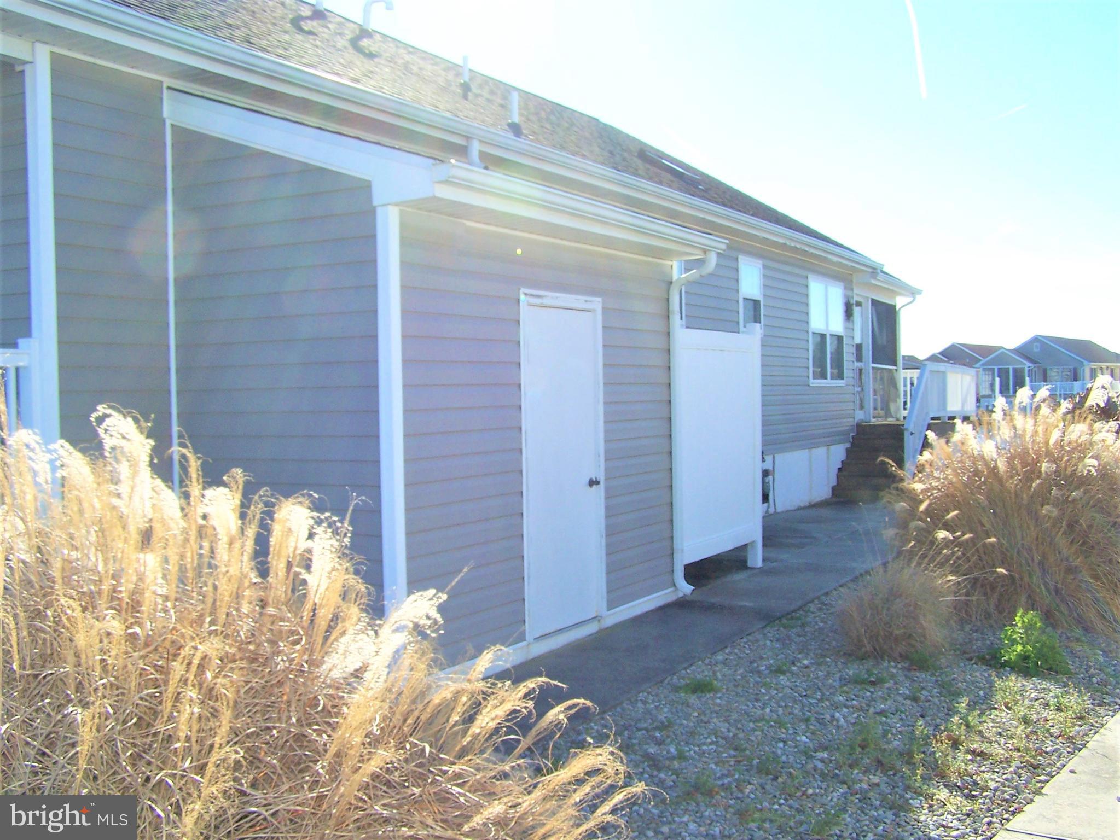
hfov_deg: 49.0
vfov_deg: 37.7
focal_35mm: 38
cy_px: 420
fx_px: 1230
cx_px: 560
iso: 80
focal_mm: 6.3
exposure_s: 1/500
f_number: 4
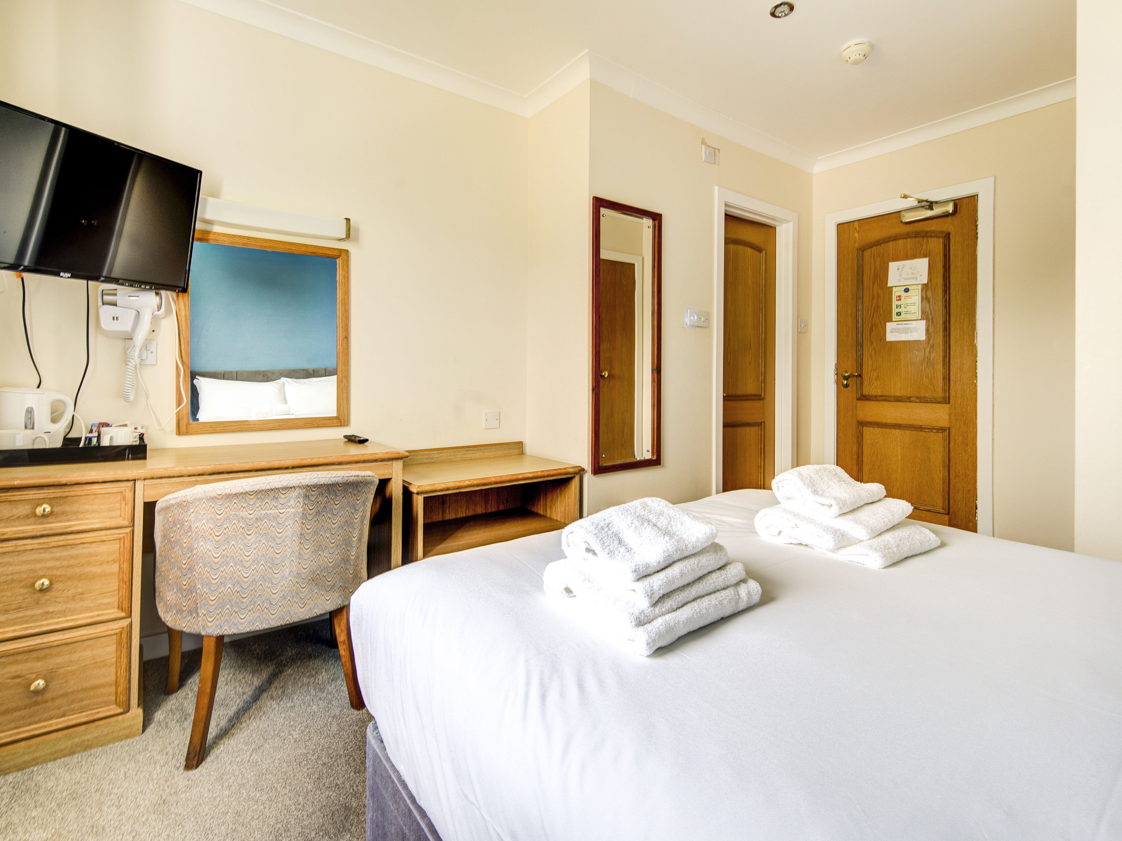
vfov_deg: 74.5
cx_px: 567
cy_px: 375
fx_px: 551
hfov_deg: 91.0
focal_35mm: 17
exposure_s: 1/15
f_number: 8
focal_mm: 14
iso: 100
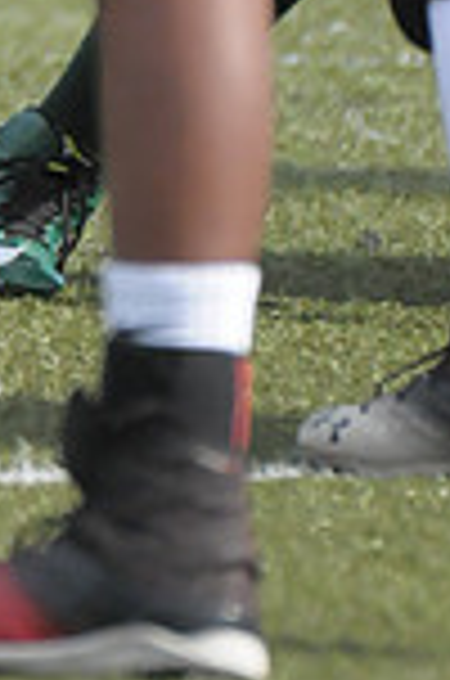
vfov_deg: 0.9
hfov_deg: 0.6
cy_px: -599
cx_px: -385
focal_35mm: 2301
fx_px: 43340
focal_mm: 400
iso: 1600
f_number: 4
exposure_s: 1/6400
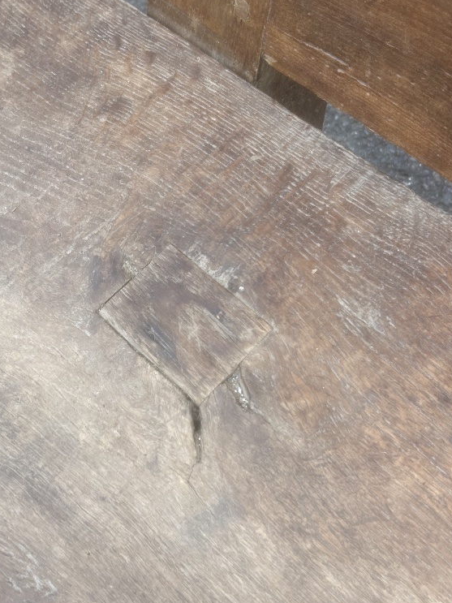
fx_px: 731
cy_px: 316
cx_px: 151
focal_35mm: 42
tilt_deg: -60.5
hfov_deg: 34.0
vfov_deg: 44.8
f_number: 1.5
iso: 50
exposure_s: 1/628
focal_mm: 5.7
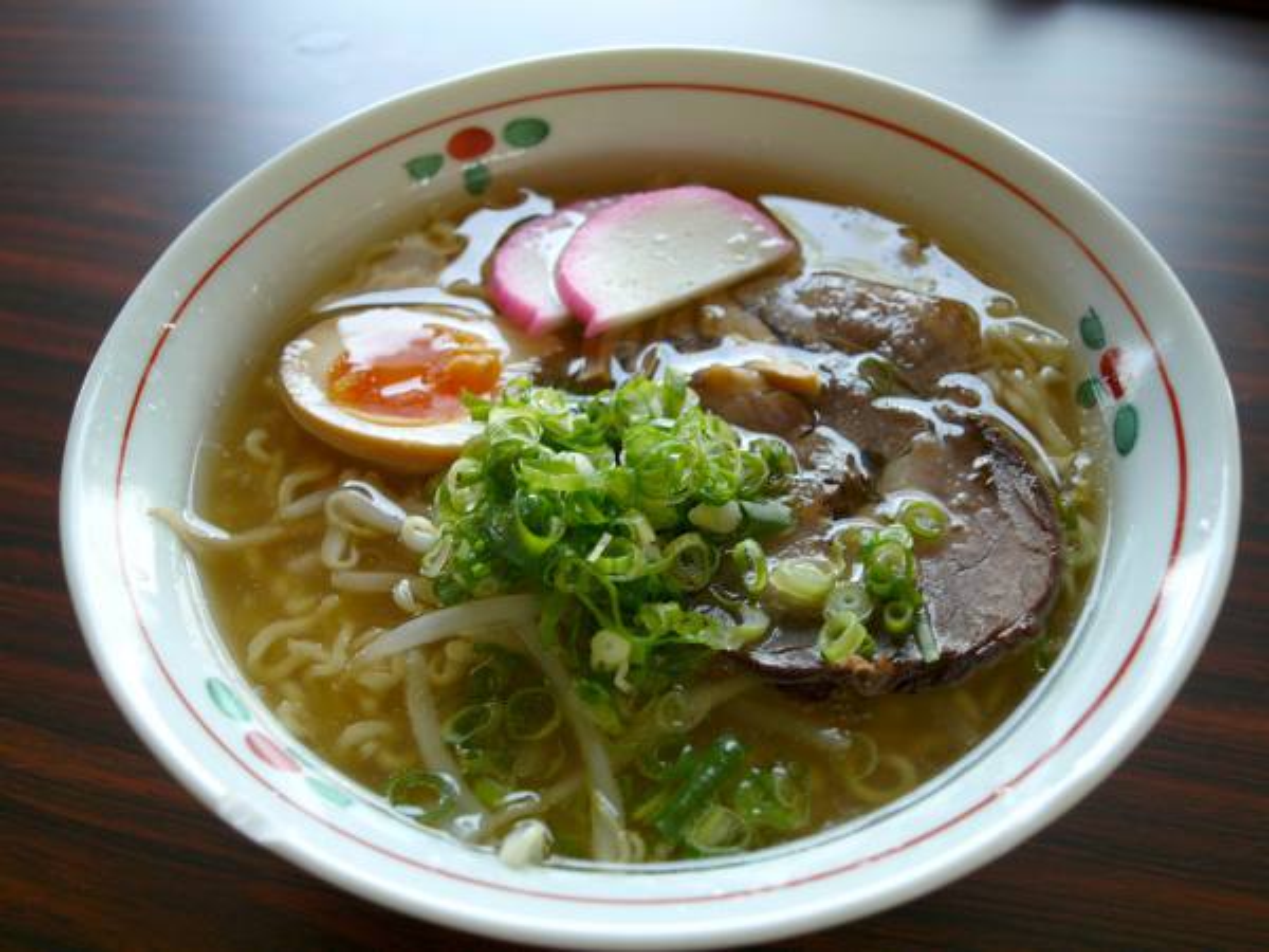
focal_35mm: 36
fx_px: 1320
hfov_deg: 51.4
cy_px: 476
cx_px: 634
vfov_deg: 39.7
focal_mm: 14
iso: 100
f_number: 3.5
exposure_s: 1/80
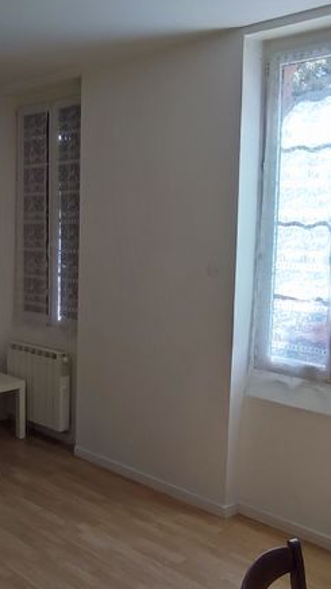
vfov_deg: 50.5
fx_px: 625
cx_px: 56
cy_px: 294
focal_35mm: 40
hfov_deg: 28.9
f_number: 2.2
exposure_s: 1/100
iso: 164
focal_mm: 1.65
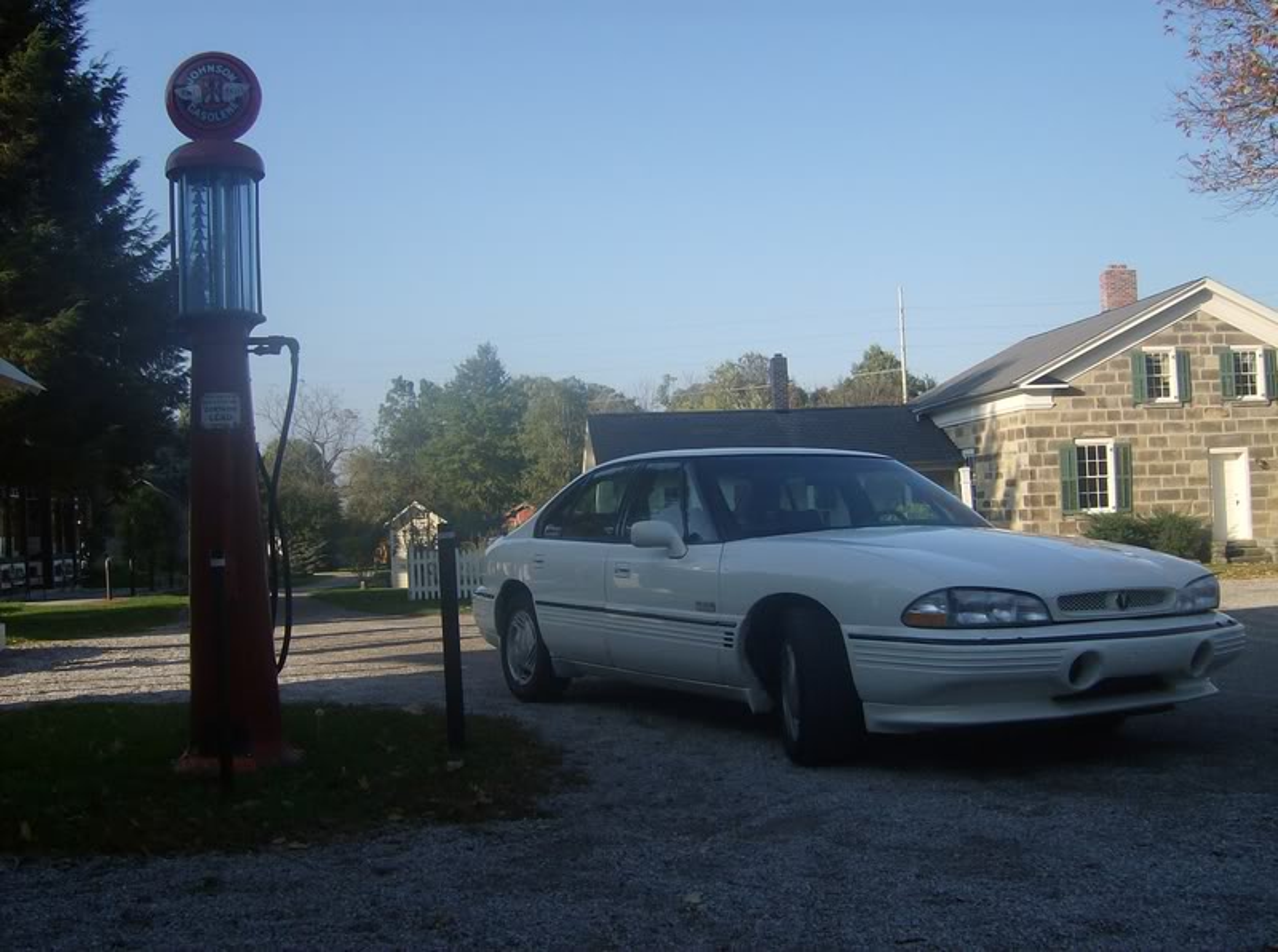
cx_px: 639
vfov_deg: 39.5
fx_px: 1326
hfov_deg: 51.5
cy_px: 476
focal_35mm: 36
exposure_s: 1/468
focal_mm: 6
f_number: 4.7
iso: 100
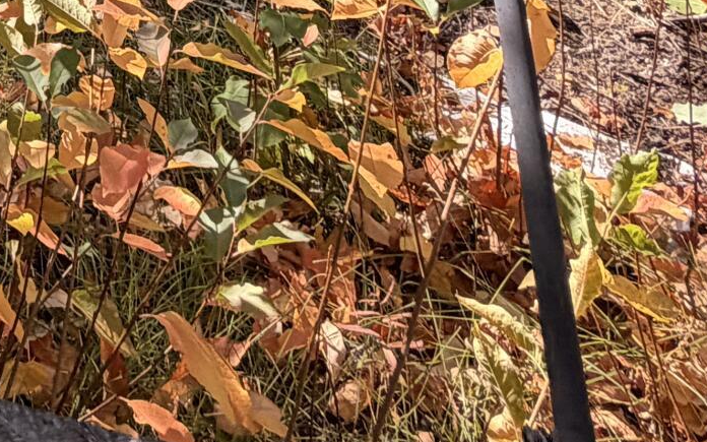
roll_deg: +1.5
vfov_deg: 13.9
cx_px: -180
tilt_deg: +0.9
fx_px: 1233
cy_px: -635
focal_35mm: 64
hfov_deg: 27.4
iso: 50
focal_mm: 2.22
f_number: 2.2
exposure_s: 1/502
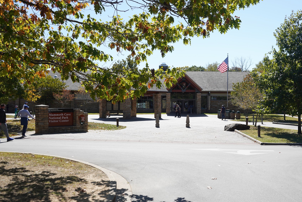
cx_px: 158
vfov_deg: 40.0
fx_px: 277
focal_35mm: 33
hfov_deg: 57.2
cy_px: 97
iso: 100
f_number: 7.1
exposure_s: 1/100
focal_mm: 28
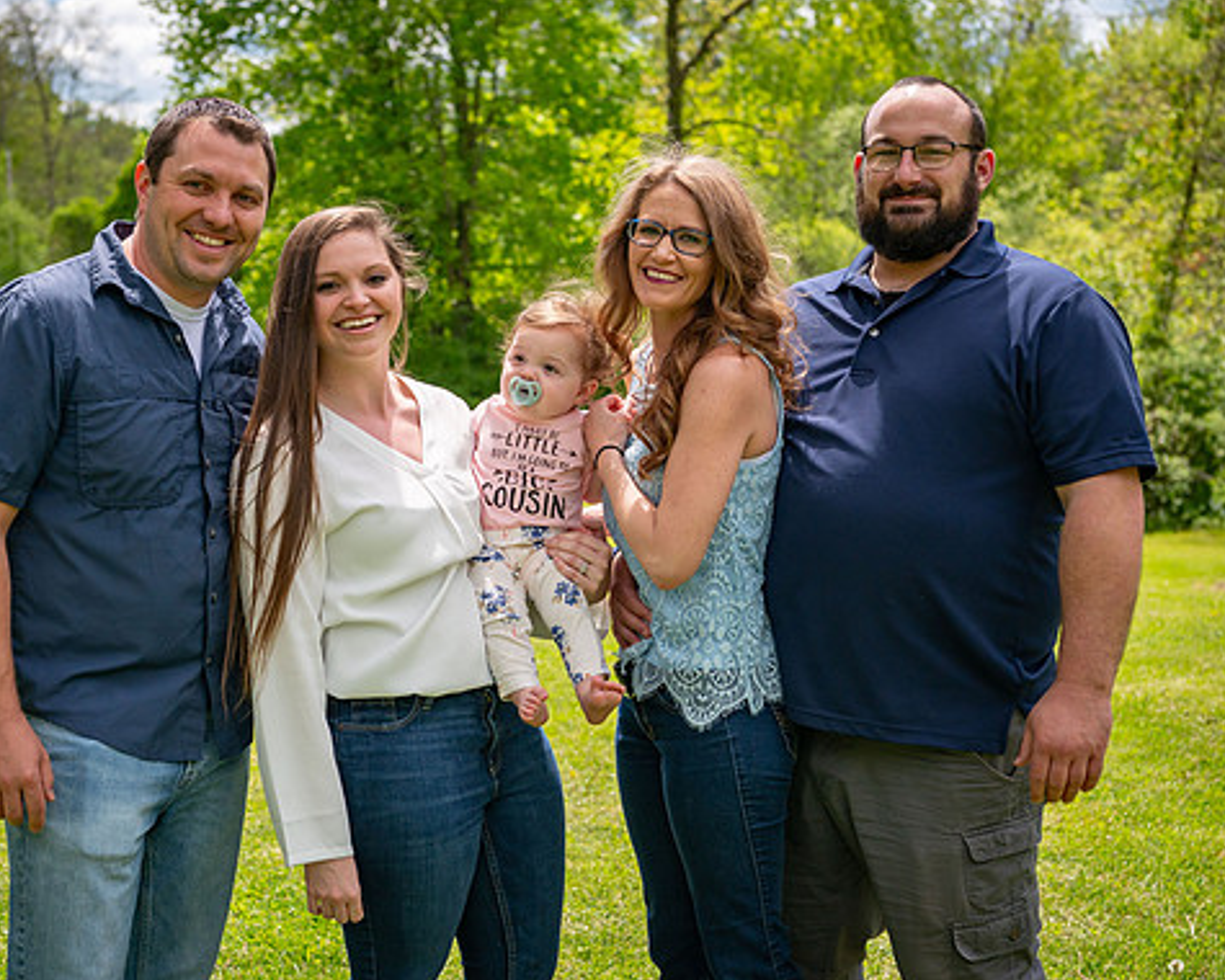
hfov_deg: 30.0
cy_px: 495
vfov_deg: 24.2
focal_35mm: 63
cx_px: 534
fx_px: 2284
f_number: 5
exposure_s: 1/3200
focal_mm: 55
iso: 400
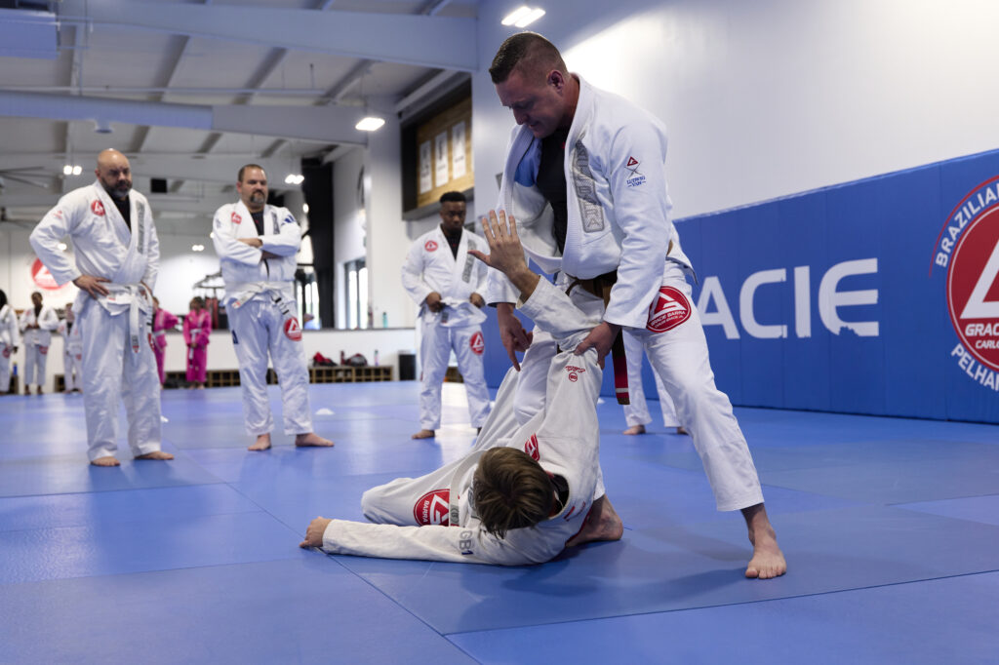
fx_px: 1110
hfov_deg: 48.5
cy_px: 332
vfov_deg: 33.4
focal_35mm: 40
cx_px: 500
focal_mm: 40
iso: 1600
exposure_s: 1/200
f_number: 3.5
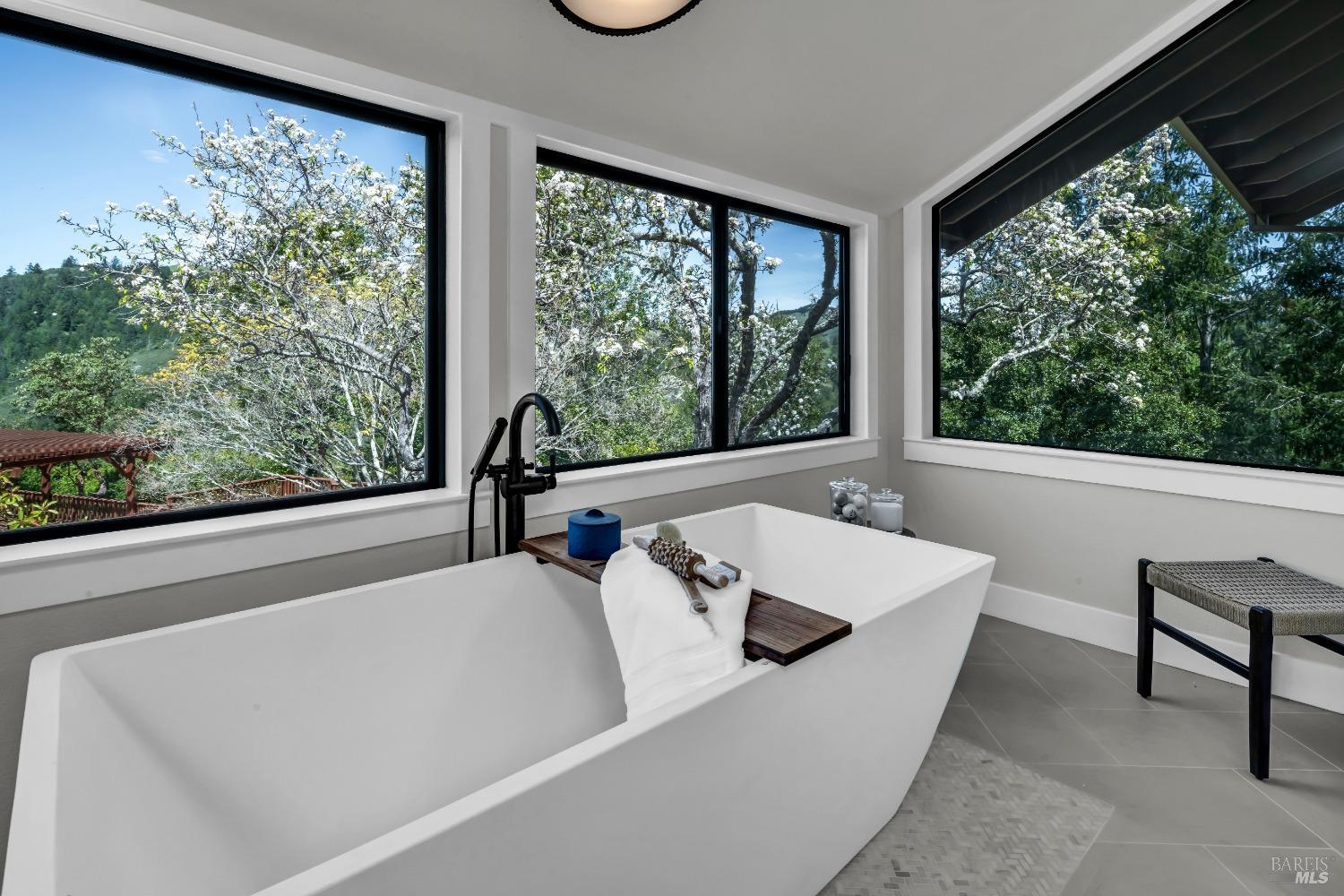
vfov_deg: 70.4
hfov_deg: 93.3
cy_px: 448
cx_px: 672
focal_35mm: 17
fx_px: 635
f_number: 14
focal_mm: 17
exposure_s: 1/100
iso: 250
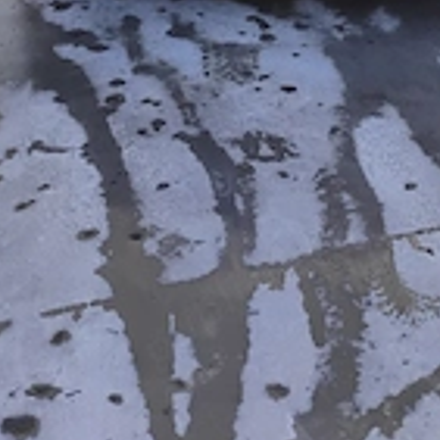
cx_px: 306
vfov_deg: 21.7
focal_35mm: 70
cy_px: -162
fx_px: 1007
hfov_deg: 24.5
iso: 100
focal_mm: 4.26
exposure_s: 1/100
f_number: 1.8
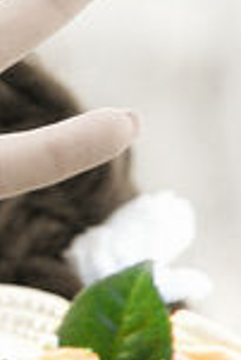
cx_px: -162
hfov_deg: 0.9
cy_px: 129
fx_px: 16159
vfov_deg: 1.3
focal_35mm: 1613
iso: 100
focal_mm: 180
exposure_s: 1/60
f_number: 6
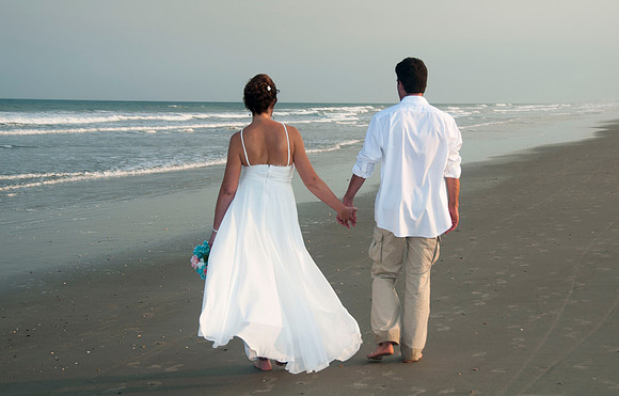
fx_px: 1263
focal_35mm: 74
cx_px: 319
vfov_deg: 17.8
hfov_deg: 27.5
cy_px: 182
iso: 100
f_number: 5.6
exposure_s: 1/250
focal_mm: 44
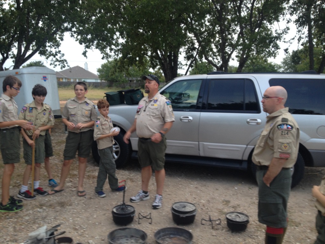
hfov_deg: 52.6
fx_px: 329
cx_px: 162
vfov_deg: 40.7
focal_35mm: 35
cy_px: 122
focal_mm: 4.28
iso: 50
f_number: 2.4
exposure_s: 1/20
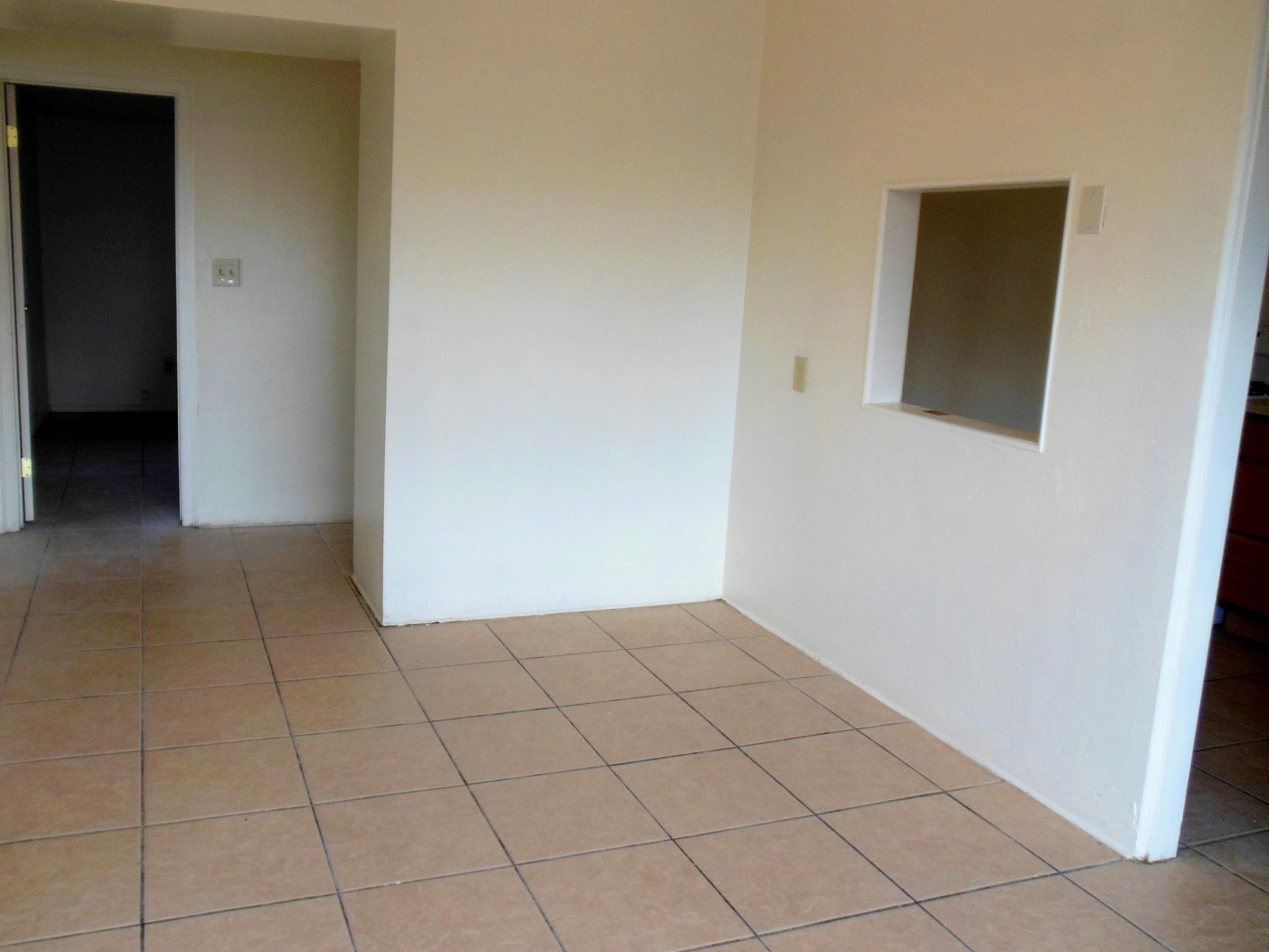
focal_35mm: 29
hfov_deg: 61.4
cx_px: 540
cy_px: 448
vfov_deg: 48.2
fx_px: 1063
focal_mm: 4.5
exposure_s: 1/100
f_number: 3.2
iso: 125
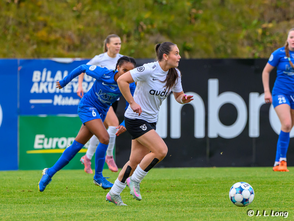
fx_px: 5632
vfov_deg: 2.2
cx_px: 215
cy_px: 109
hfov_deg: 3.0
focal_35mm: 663
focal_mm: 370
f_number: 6.3
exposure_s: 1/1000
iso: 1400
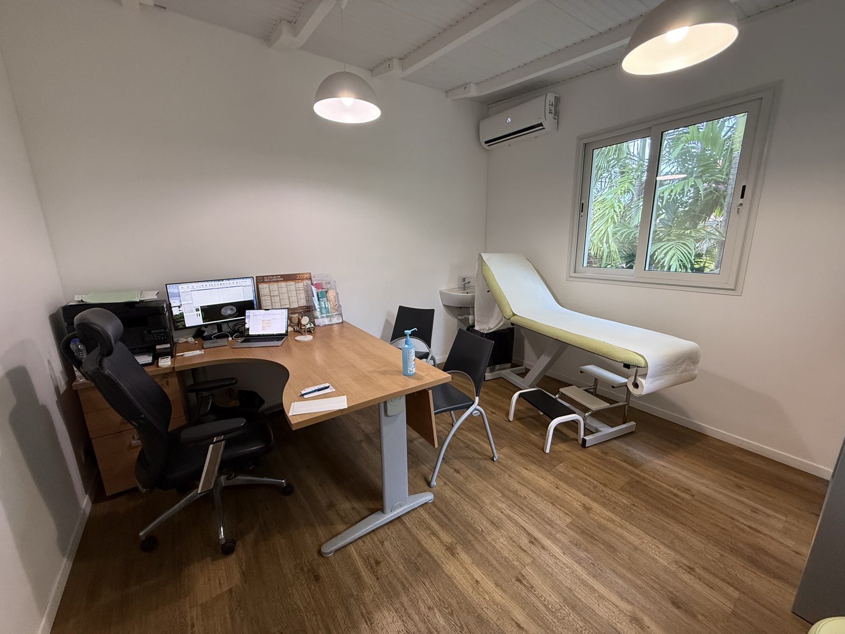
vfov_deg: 85.7
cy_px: 317
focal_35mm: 14
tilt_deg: -12.4
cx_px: 422
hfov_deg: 102.1
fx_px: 342
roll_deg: +1.0
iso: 250
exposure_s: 1/100
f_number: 2.2
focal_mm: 2.22
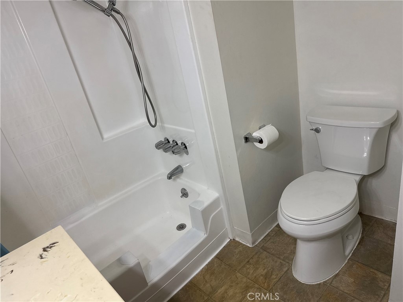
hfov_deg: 71.6
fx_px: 279
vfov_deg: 56.8
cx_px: 202
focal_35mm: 24
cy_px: 151
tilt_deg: -23.6
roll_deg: +12.7
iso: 125
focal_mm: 6.76
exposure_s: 1/120
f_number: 1.78
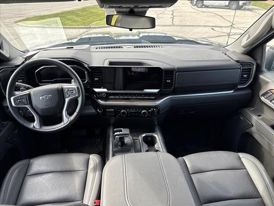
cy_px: 103
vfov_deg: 56.8
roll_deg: +0.2
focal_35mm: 24
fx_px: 190
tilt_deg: -34.1
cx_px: 137
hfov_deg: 71.6
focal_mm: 6.76
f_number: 1.78
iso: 64
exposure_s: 1/248
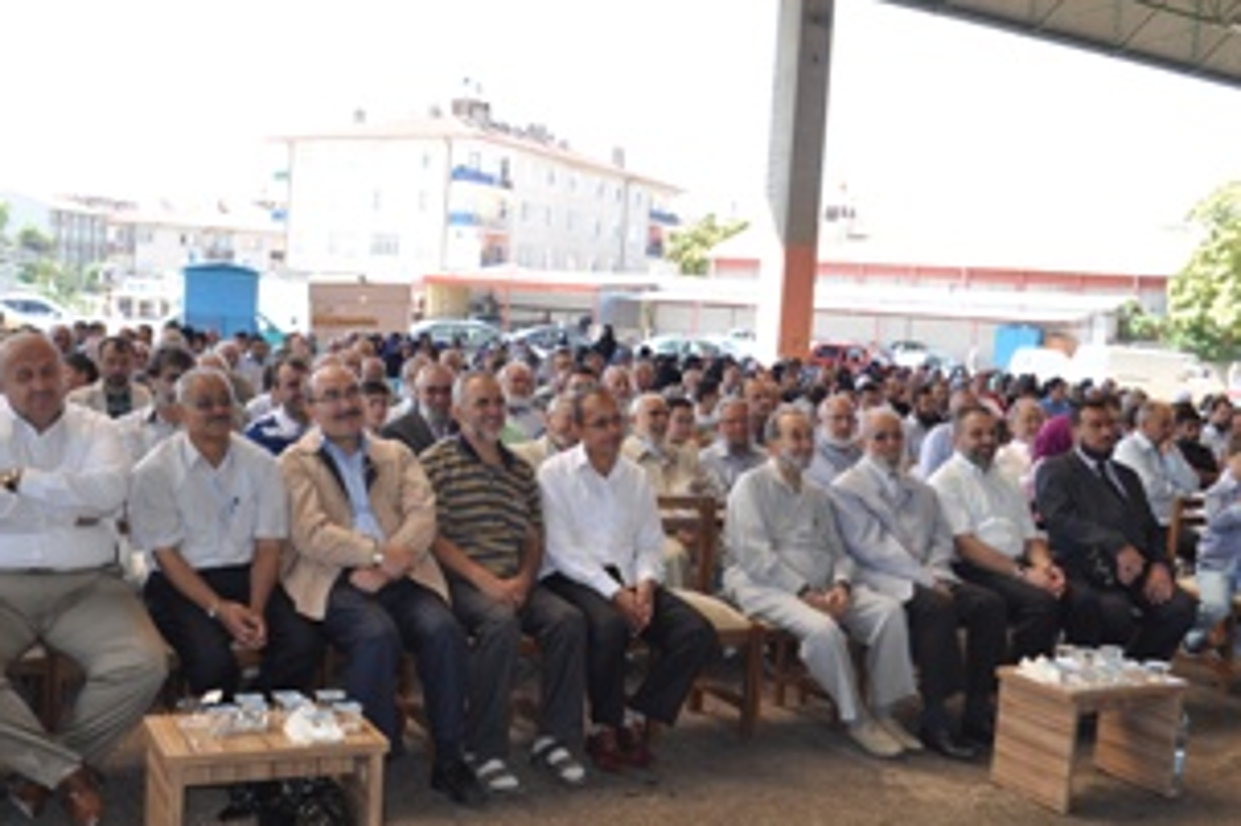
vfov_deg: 33.4
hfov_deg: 48.5
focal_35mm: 40
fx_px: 1378
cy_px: 411
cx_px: 584
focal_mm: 18
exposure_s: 1/200
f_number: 3.5
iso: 200
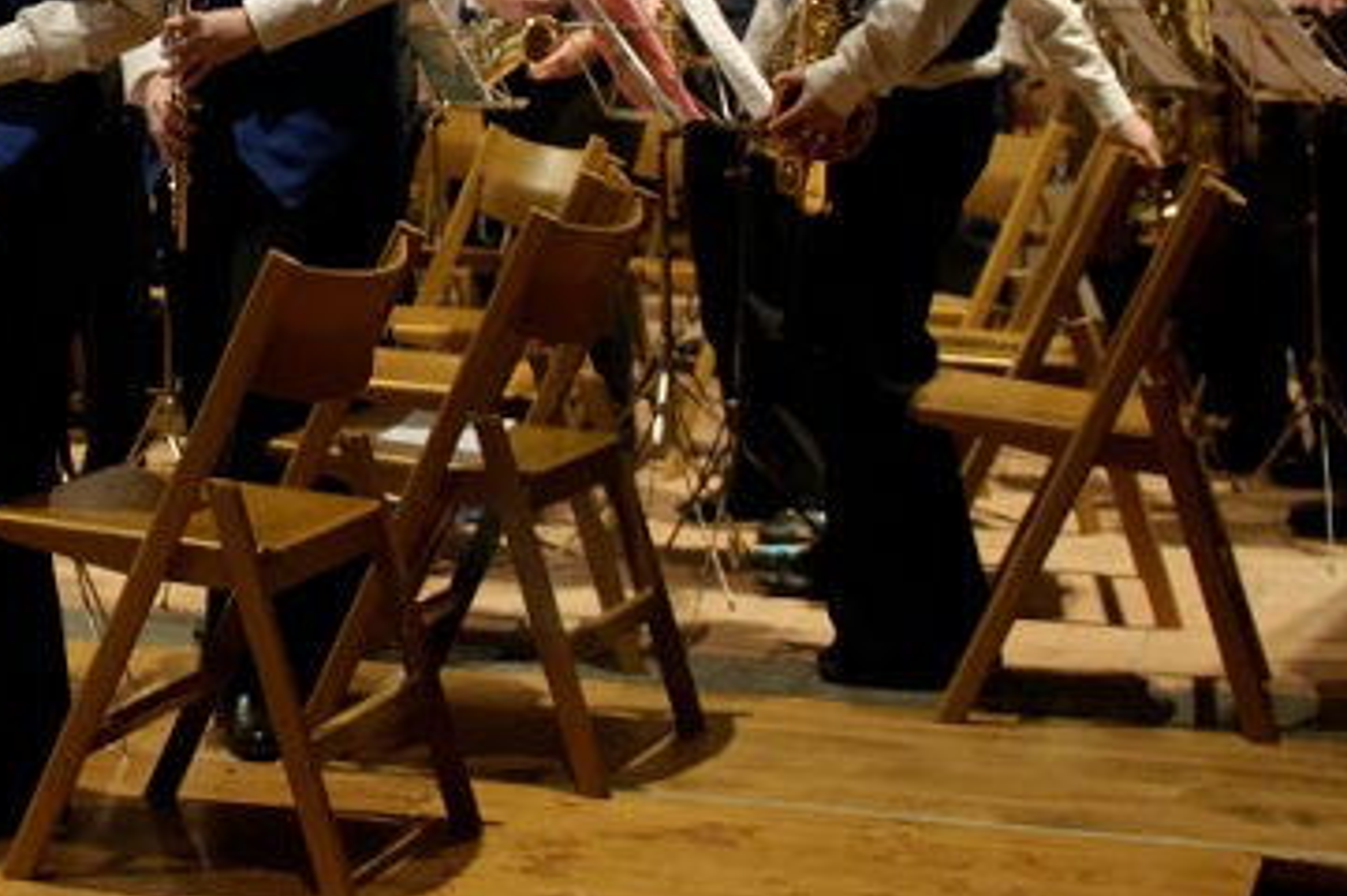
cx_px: -278
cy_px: 0
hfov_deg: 21.1
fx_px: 3364
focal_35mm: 90
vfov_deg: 14.9
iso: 1600
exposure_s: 1/40
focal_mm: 24
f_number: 2.8
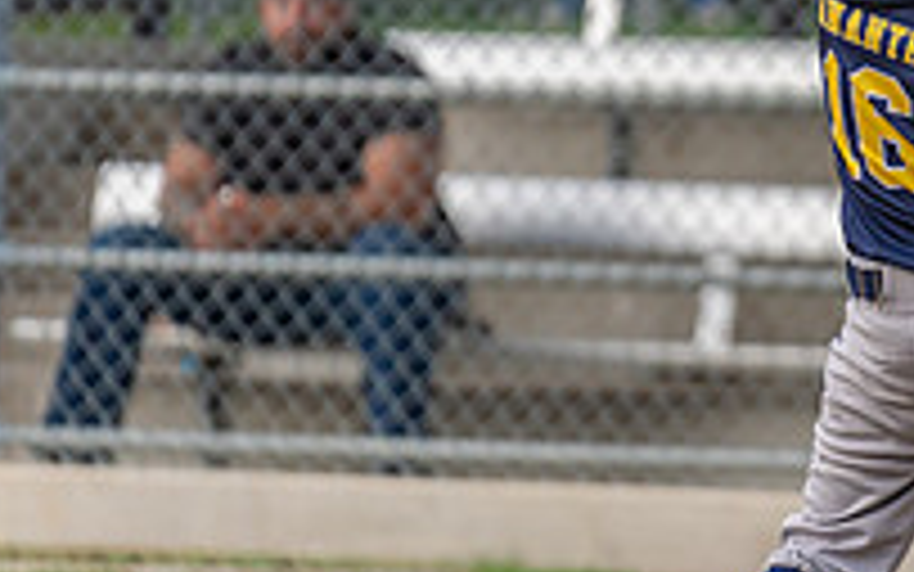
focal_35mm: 582
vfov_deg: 2.3
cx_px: 982
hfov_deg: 3.6
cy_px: 178
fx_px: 14501
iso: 1000
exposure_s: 1/1000
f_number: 2.8
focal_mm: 200
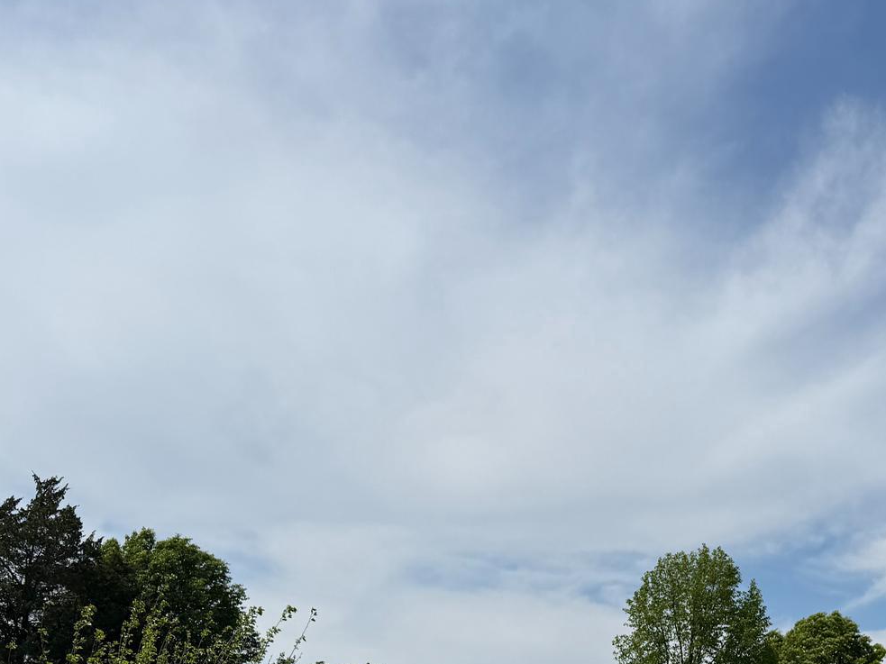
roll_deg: -0.5
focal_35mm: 50
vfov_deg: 27.2
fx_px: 1280
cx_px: 763
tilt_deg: +6.1
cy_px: 685
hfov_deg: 36.3
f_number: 1.78
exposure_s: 1/9091
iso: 80
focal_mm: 6.76
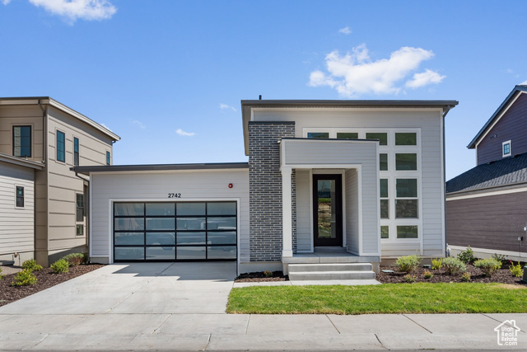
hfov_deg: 61.9
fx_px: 439
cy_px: 176
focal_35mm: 30
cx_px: 264
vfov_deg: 43.6
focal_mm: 30
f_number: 8
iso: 125
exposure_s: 1/50
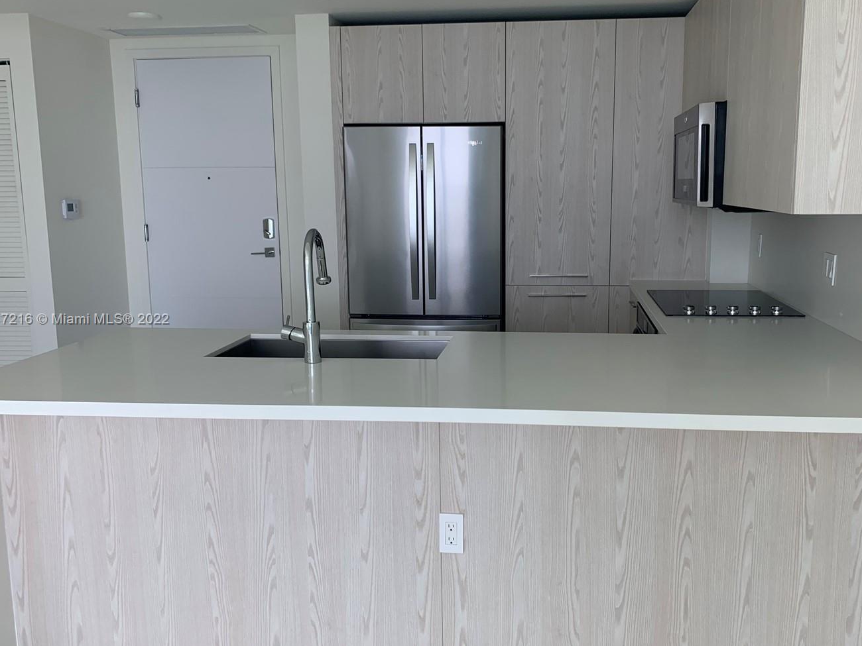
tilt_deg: -5.6
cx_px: 487
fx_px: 797
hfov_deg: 56.6
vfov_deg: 44.2
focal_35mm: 32
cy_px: 320
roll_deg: -0.6
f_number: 1.8
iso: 25
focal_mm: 4.25
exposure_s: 1/242
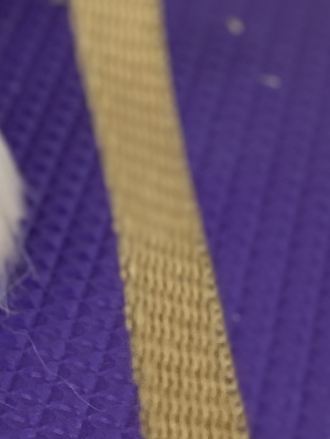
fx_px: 2173
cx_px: -436
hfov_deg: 8.1
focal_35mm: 171
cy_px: -894
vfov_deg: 9.2
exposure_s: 1/121
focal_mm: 4.25
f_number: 1.8
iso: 64
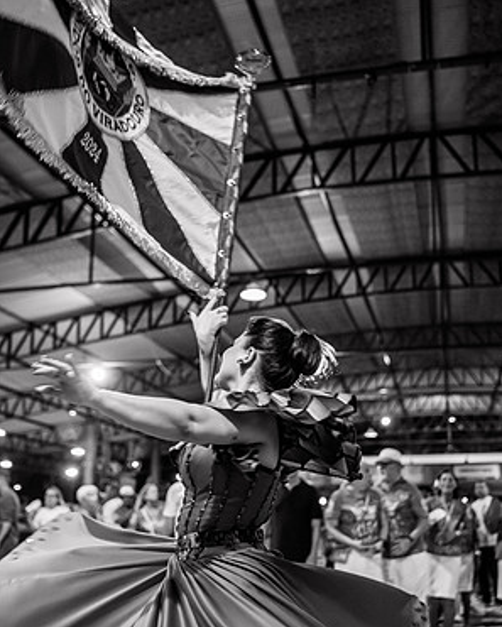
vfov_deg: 44.6
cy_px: 375
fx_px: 761
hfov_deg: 36.5
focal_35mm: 41
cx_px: 252
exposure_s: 1/320
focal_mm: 24
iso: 1600
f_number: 1.8
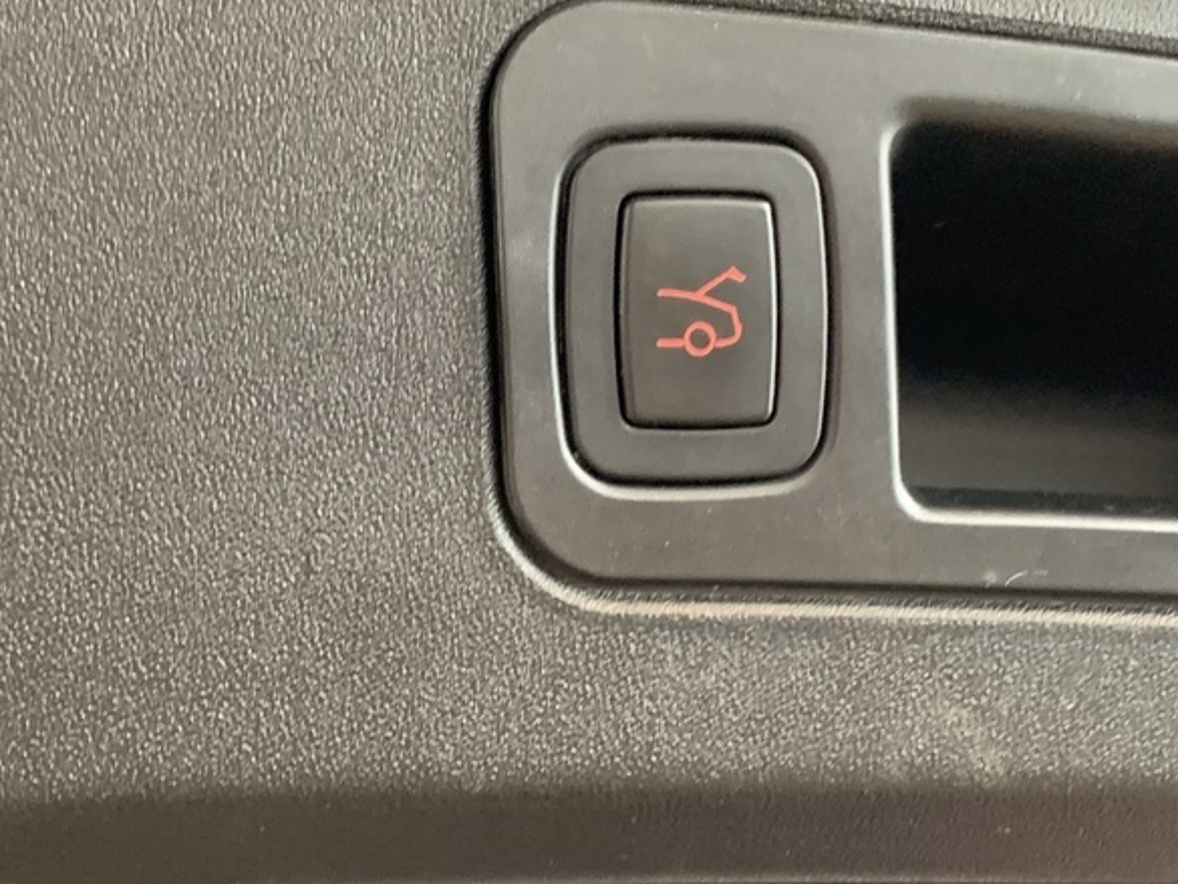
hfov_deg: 30.2
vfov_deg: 22.9
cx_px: 534
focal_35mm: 64
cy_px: 407
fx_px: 2178
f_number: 1.8
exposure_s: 1/60
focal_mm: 4.25
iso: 320
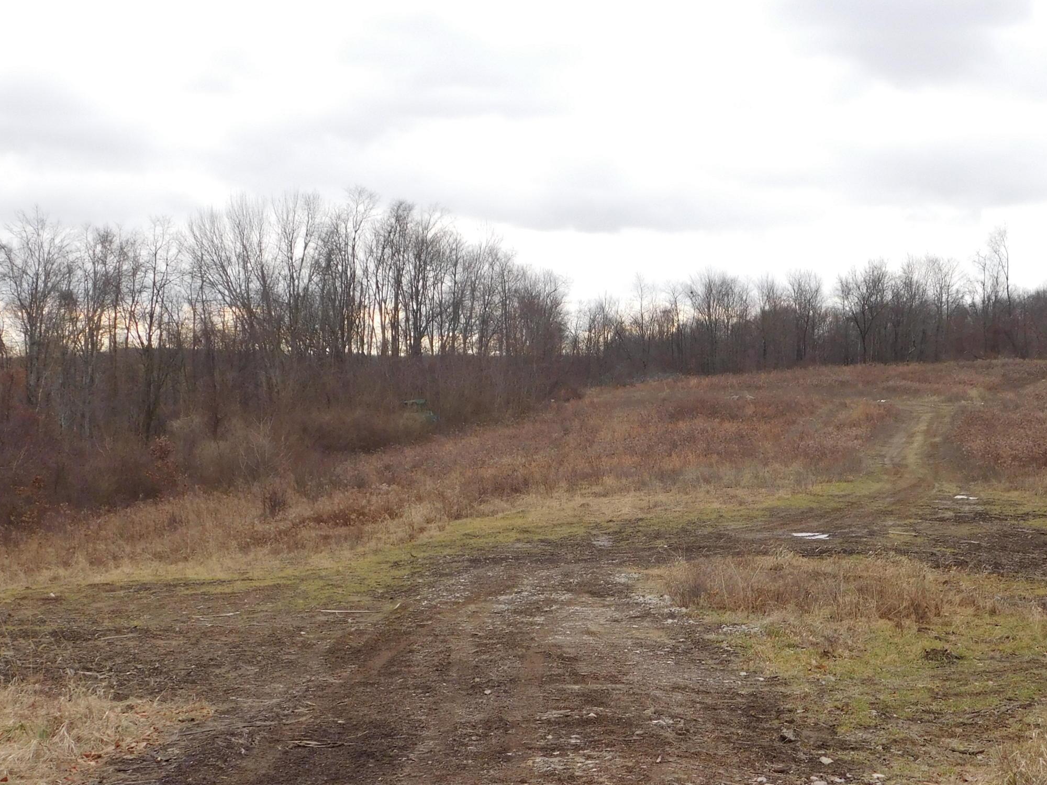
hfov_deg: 32.1
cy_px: 444
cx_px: 614
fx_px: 1815
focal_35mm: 60
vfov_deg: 24.4
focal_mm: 7.1
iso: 125
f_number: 3.6
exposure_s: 1/250
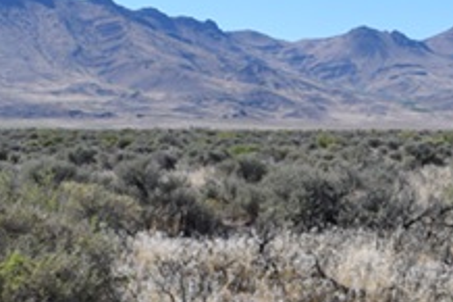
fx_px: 1383
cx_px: 517
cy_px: 259
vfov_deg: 12.4
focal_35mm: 110
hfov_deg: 17.8
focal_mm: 20
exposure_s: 1/320
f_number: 9
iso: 200
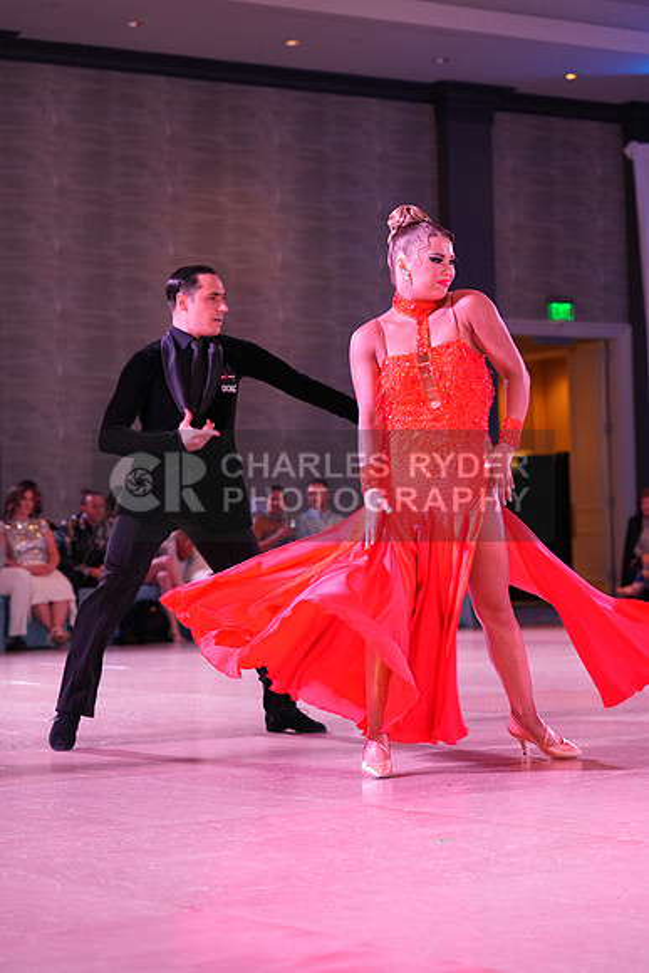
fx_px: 2351
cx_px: 324
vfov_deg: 23.4
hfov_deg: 15.7
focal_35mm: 87
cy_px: 486
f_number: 4.5
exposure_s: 1/250
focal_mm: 87
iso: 2500
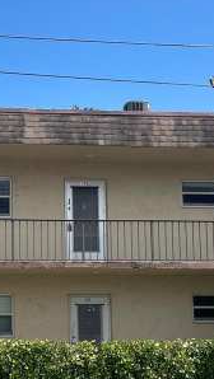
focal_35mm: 76
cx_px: 29
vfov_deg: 27.8
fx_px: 765
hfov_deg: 15.8
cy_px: 231
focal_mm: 4.2
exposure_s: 1/3861
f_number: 1.6
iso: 32
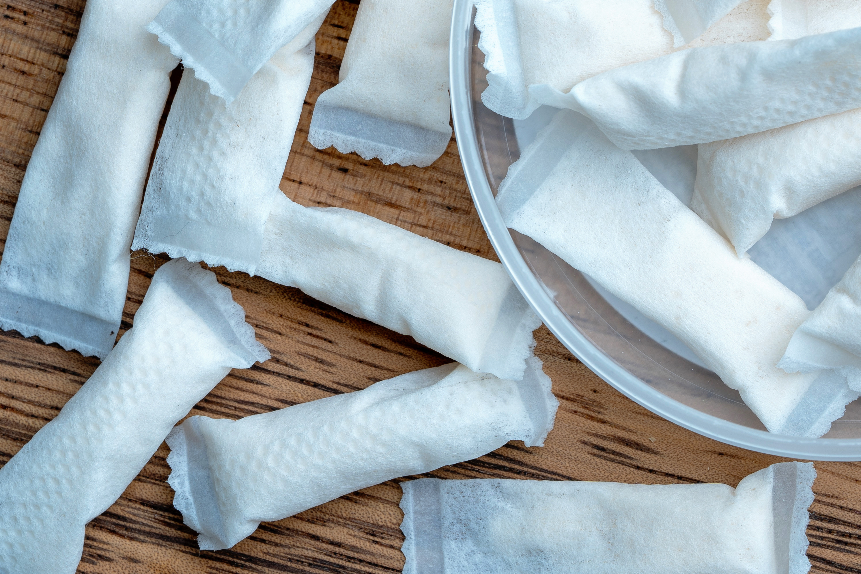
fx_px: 4329
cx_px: 556
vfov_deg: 7.6
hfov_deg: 11.3
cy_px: 178
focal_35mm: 181
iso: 100
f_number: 11
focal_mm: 90
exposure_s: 1/160
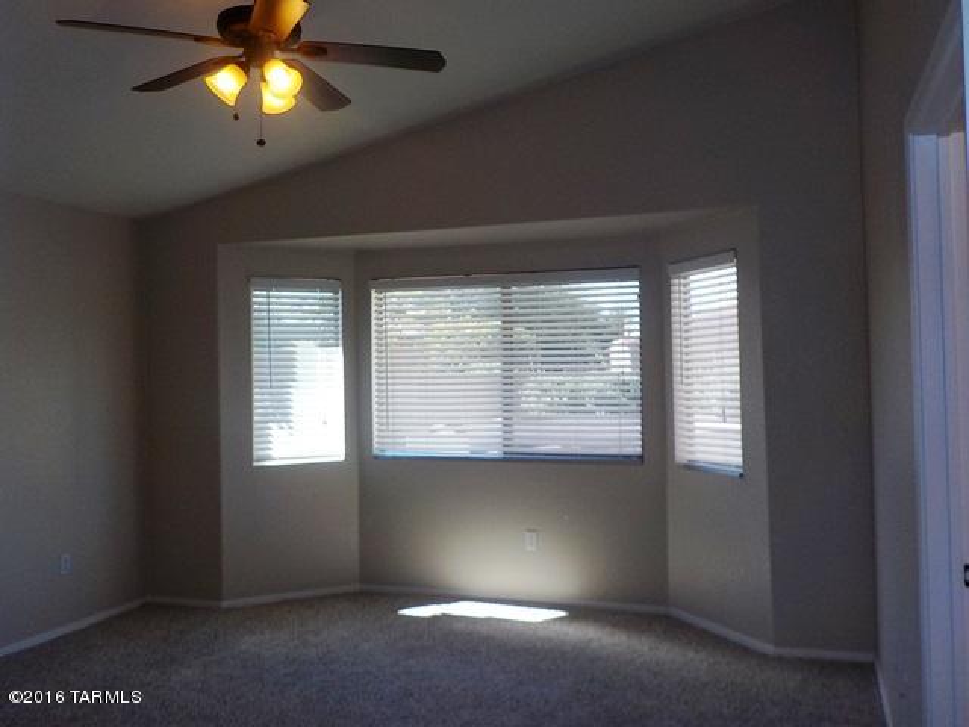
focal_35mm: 30
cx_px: 484
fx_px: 840
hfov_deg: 60.0
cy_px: 364
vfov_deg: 46.8
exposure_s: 1/160
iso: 125
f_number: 3.3
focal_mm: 4.1
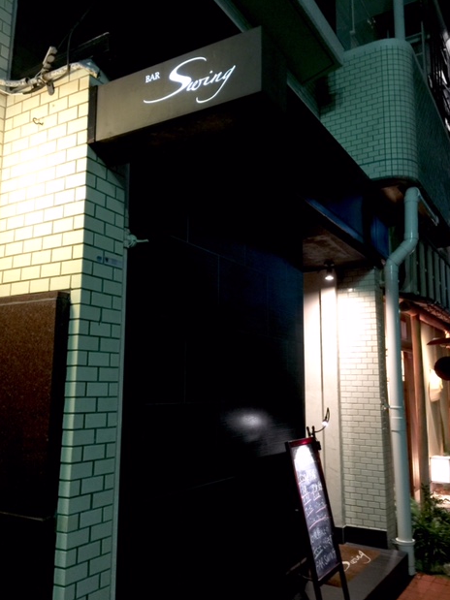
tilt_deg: +9.8
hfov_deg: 46.8
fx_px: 520
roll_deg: -1.2
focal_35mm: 30
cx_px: 225
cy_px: 304
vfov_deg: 60.0
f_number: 2.2
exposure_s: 1/4
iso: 64
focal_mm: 4.15
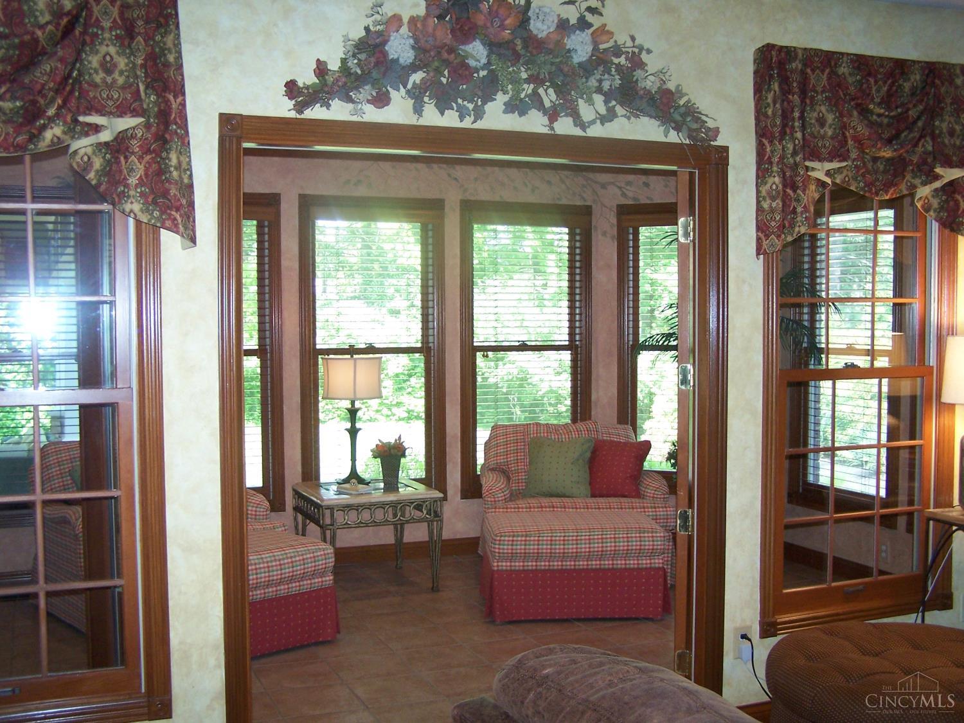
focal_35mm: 38
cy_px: 362
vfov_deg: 37.7
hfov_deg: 49.0
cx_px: 482
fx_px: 1058
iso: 140
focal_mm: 6.3
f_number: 2.8
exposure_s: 1/60
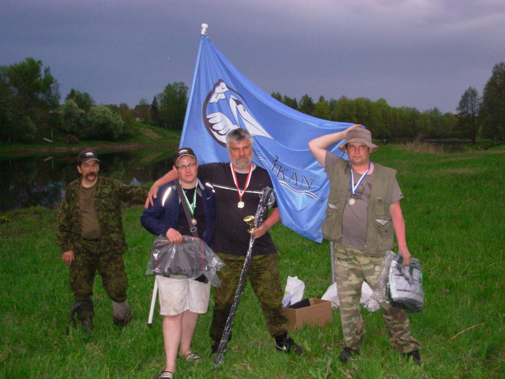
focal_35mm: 38
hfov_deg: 49.0
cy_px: 190
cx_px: 252
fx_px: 554
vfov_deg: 37.7
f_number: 2.9
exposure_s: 1/128
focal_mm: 6.3
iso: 200
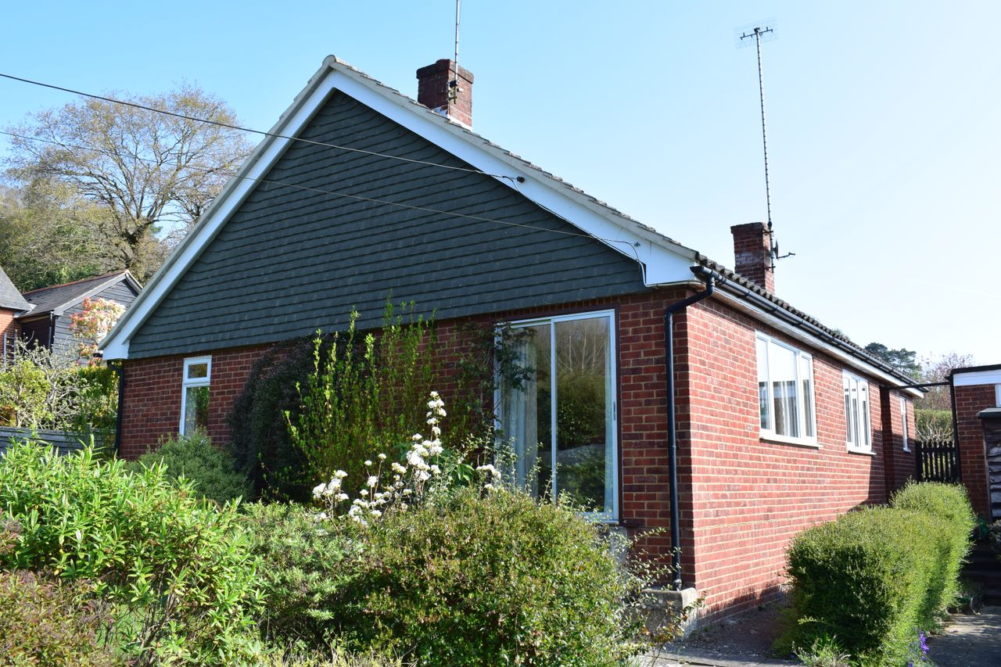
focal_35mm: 32
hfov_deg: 59.5
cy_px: 334
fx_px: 876
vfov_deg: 41.7
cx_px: 500
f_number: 10
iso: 400
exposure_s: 1/250
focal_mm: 21
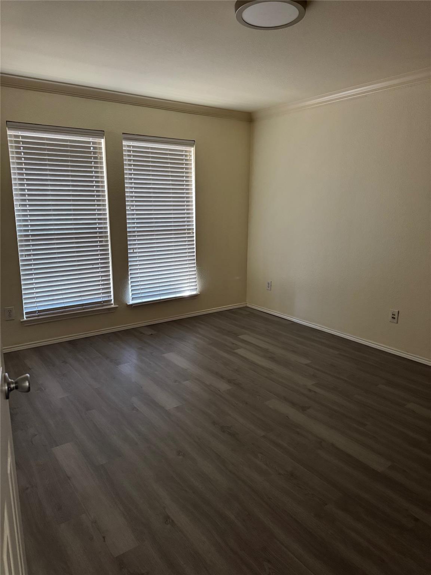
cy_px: 288
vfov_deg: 71.6
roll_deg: +0.0
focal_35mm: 24
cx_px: 216
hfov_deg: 56.8
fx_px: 398
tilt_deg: -10.9
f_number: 1.78
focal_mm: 6.76
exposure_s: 1/60
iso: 640
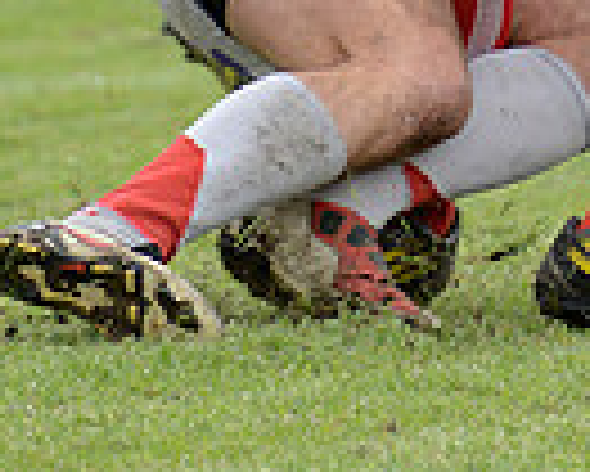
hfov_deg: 1.7
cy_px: -389
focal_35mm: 1122
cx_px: 500
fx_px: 19607
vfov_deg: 1.4
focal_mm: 270
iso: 500
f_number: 4
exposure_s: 1/1000
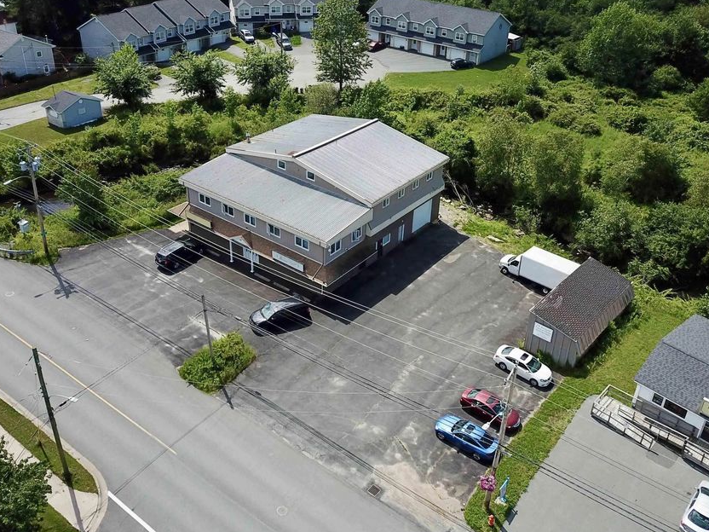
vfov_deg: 43.9
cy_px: 212
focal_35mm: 32
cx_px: 362
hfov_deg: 56.8
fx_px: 655
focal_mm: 4.7
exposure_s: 1/1506
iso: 100
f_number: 2.2
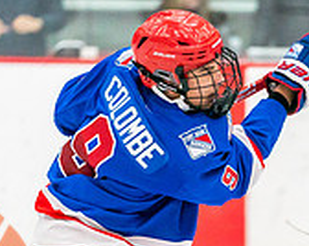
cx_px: 302
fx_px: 6175
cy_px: 329
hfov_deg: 2.9
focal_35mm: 676
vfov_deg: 2.3
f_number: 2.8
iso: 3200
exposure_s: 1/1250
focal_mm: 195
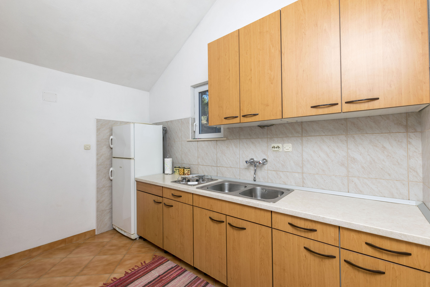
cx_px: 215
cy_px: 144
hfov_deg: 100.4
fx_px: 179
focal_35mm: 15
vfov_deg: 77.3
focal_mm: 10
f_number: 8
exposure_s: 1/160
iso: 100
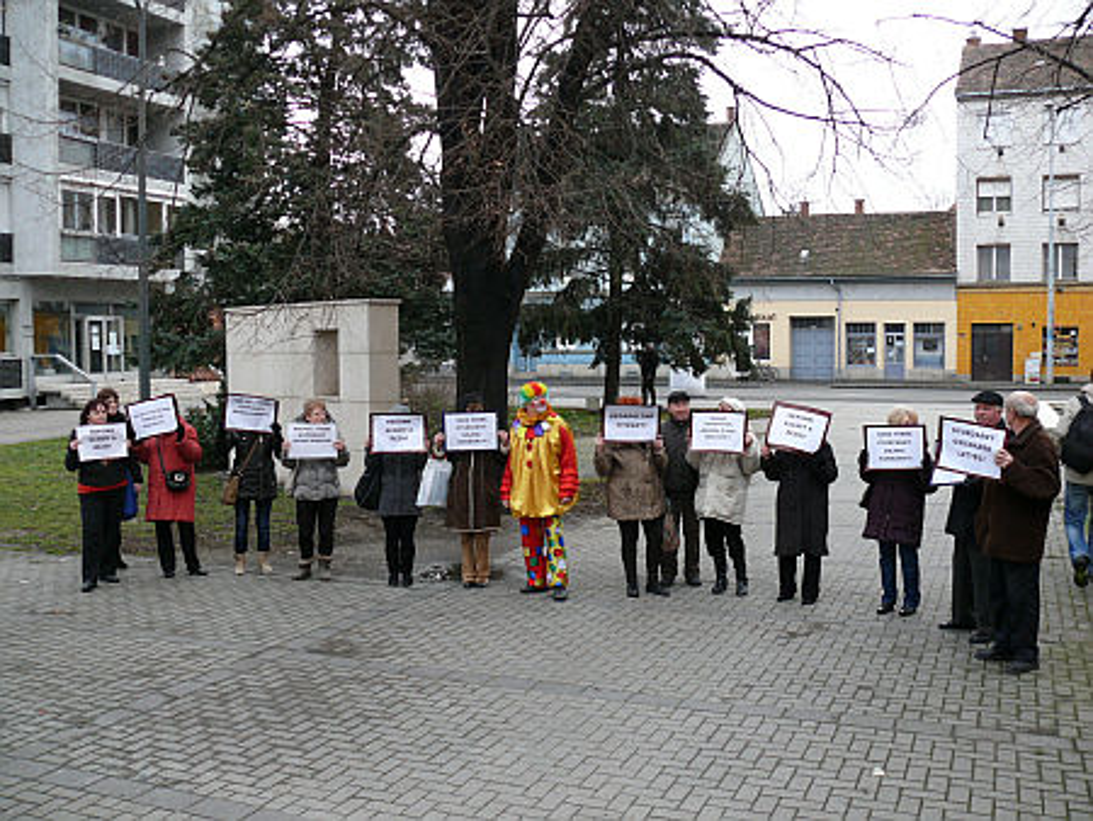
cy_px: 410
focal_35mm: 35
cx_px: 546
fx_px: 1106
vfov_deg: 40.7
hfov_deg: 52.6
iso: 100
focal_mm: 7.4
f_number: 2.8
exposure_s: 1/80
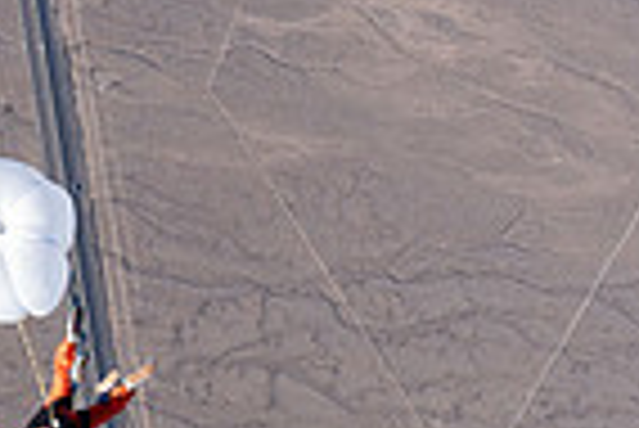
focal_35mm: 98
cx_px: 63
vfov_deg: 13.4
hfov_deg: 20.4
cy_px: 601
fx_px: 1741
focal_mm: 24
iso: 800
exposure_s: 1/2000
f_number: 8
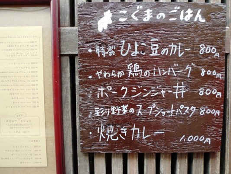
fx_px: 160
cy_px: 87
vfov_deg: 56.8
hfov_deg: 71.6
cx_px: 116
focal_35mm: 24
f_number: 2
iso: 125
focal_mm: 5.1
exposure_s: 1/30
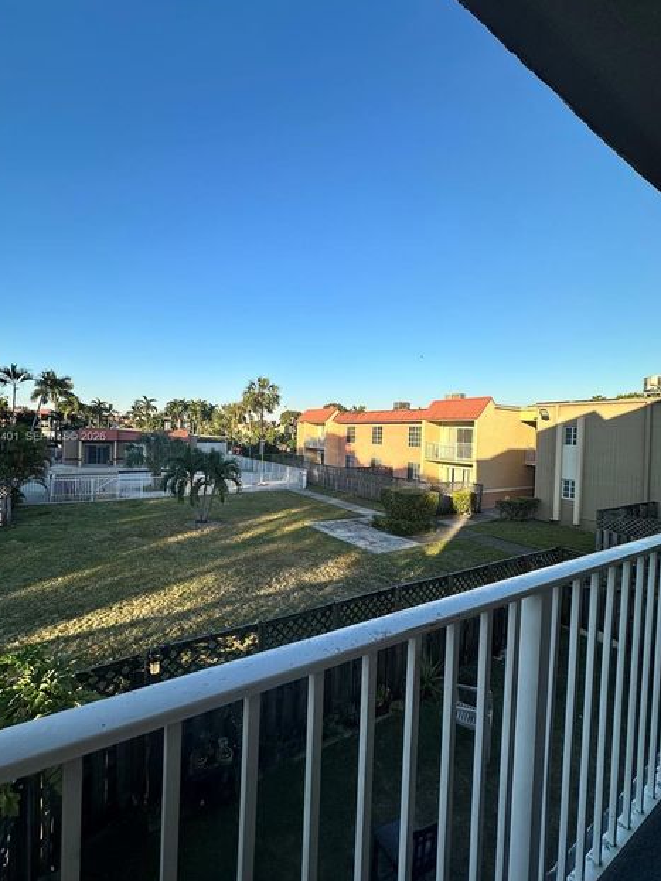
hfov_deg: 81.7
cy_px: 438
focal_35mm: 15
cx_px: 314
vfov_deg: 98.2
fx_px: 382
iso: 40
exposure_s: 1/1043
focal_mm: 2.22
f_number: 2.2
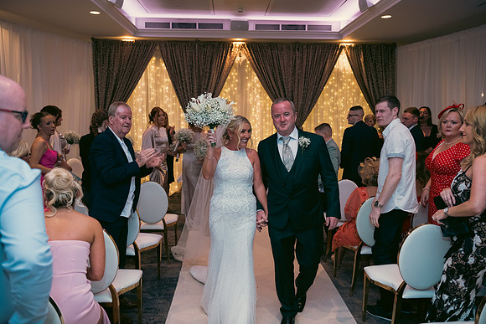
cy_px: 162
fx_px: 432
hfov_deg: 58.7
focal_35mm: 32
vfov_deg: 41.1
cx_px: 243
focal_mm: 32
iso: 800
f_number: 3.5
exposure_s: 1/160
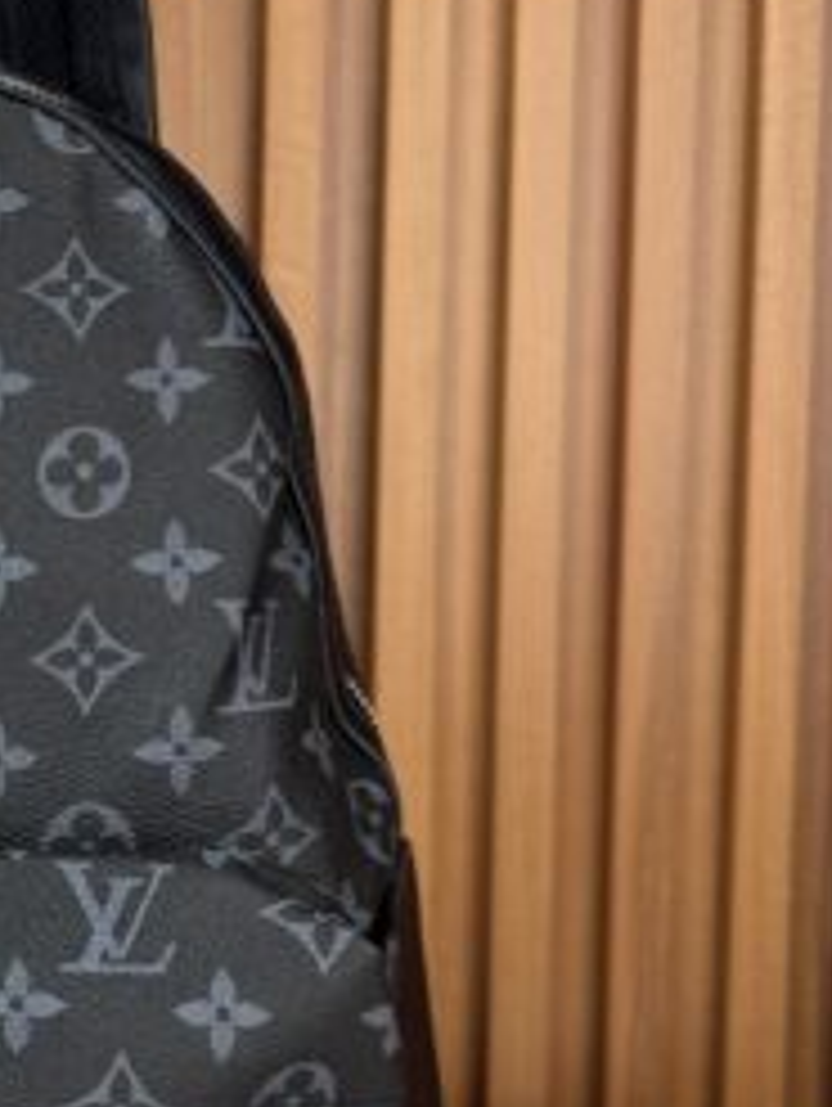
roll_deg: +1.1
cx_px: -315
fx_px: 2495
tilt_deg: -6.3
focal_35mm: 78
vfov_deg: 25.0
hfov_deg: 17.5
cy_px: 580
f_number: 1.78
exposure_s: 1/187
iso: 64
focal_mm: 6.76
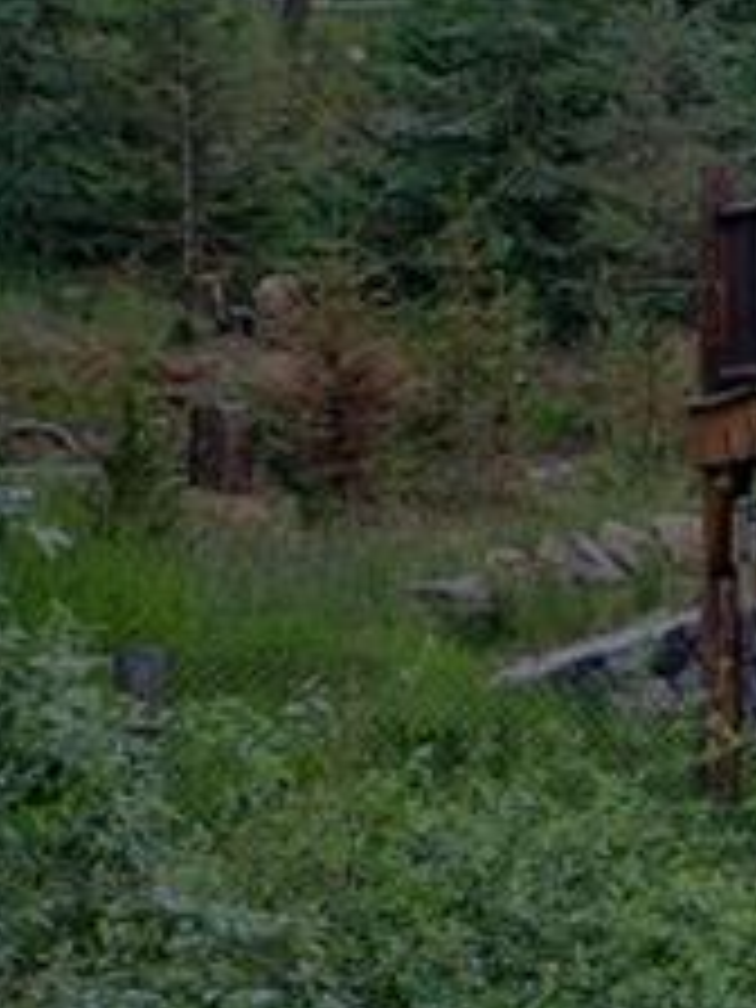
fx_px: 5591
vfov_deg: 10.3
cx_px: 3132
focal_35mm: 192
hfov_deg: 6.2
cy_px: 837
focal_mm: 10.3
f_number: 2.8
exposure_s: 1/30
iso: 100
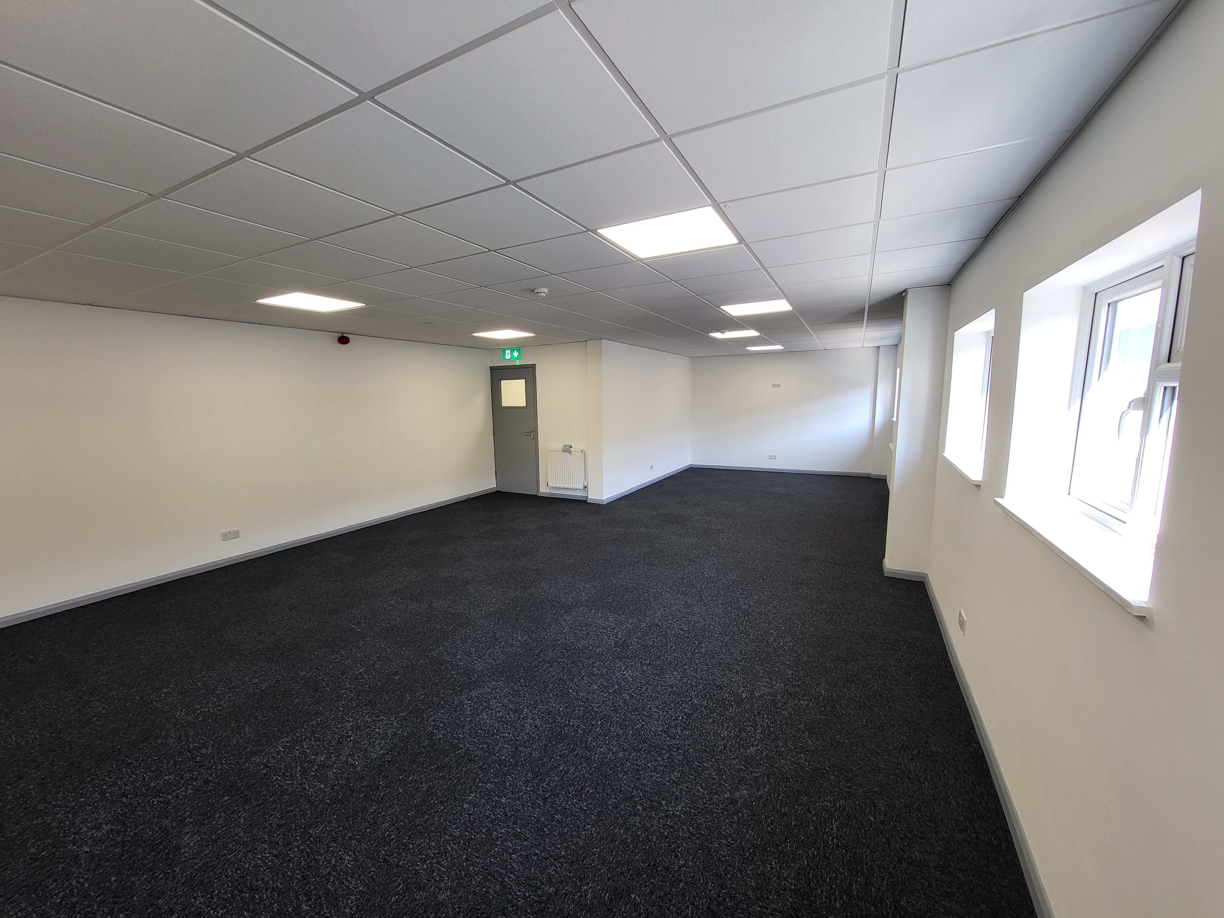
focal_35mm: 13
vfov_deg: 89.9
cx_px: 612
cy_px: 459
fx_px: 460
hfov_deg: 106.2
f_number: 2.2
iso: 50
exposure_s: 1/50
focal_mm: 1.74
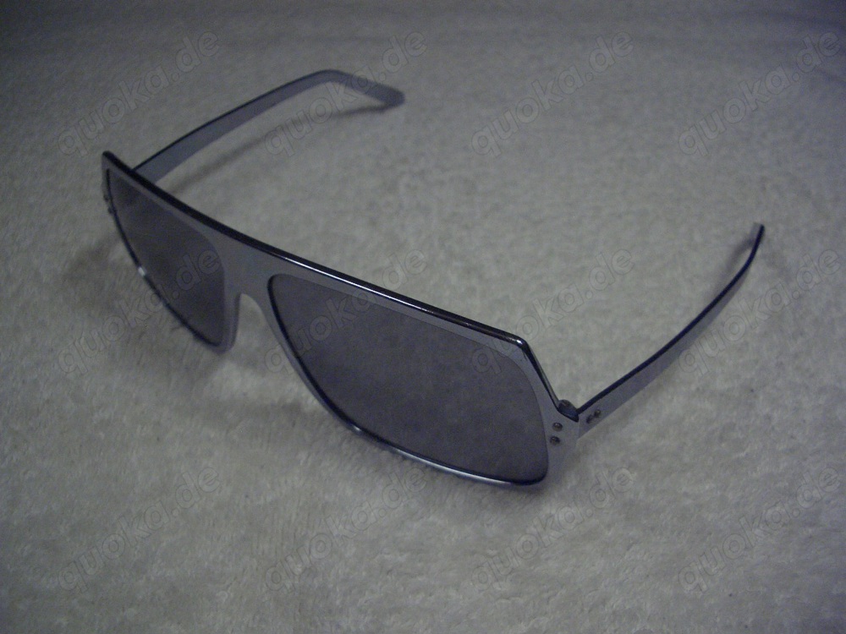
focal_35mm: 35
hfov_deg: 52.6
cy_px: 317
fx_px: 855
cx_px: 423
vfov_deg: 40.7
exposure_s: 1/320
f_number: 2.6
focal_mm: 5.8
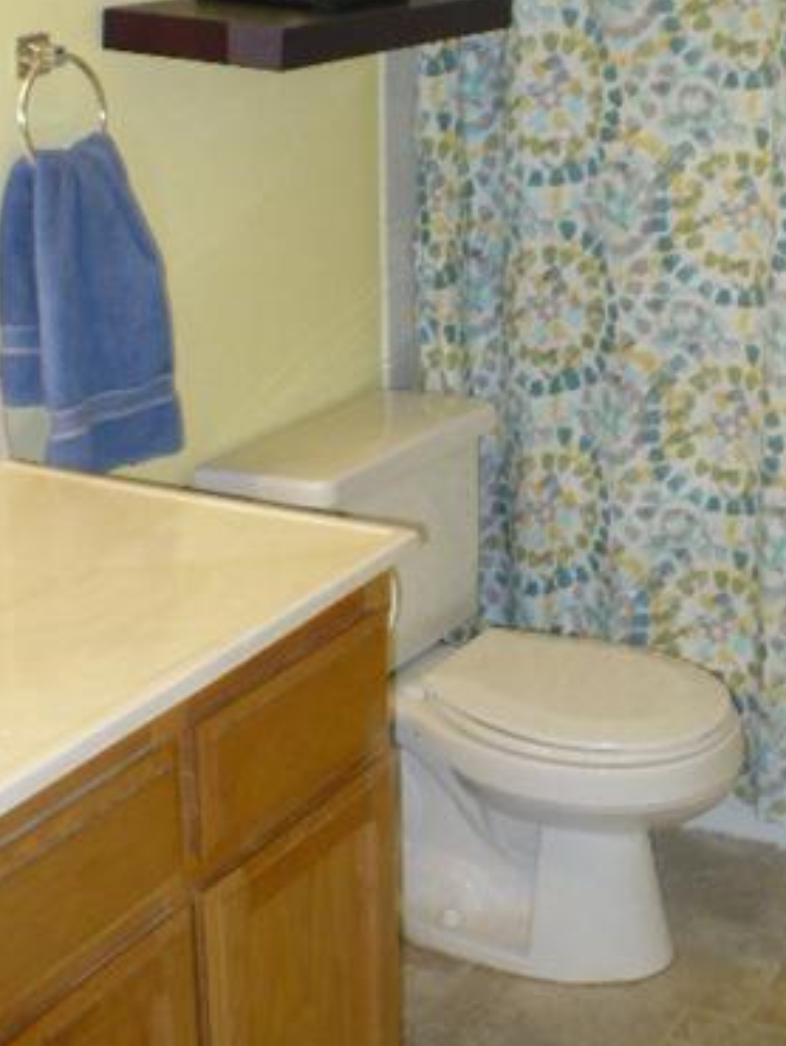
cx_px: 489
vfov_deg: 29.6
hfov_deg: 22.9
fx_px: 1935
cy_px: 209
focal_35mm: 64
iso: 125
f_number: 2.8
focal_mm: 6.1
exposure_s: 1/30
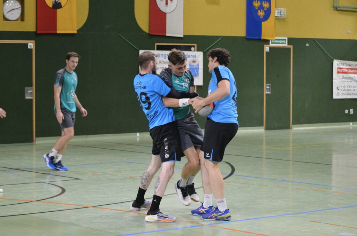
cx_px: 178
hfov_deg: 22.7
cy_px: 118
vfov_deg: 15.1
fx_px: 891
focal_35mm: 90
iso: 1600
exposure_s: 1/200
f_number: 4.2
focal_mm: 60
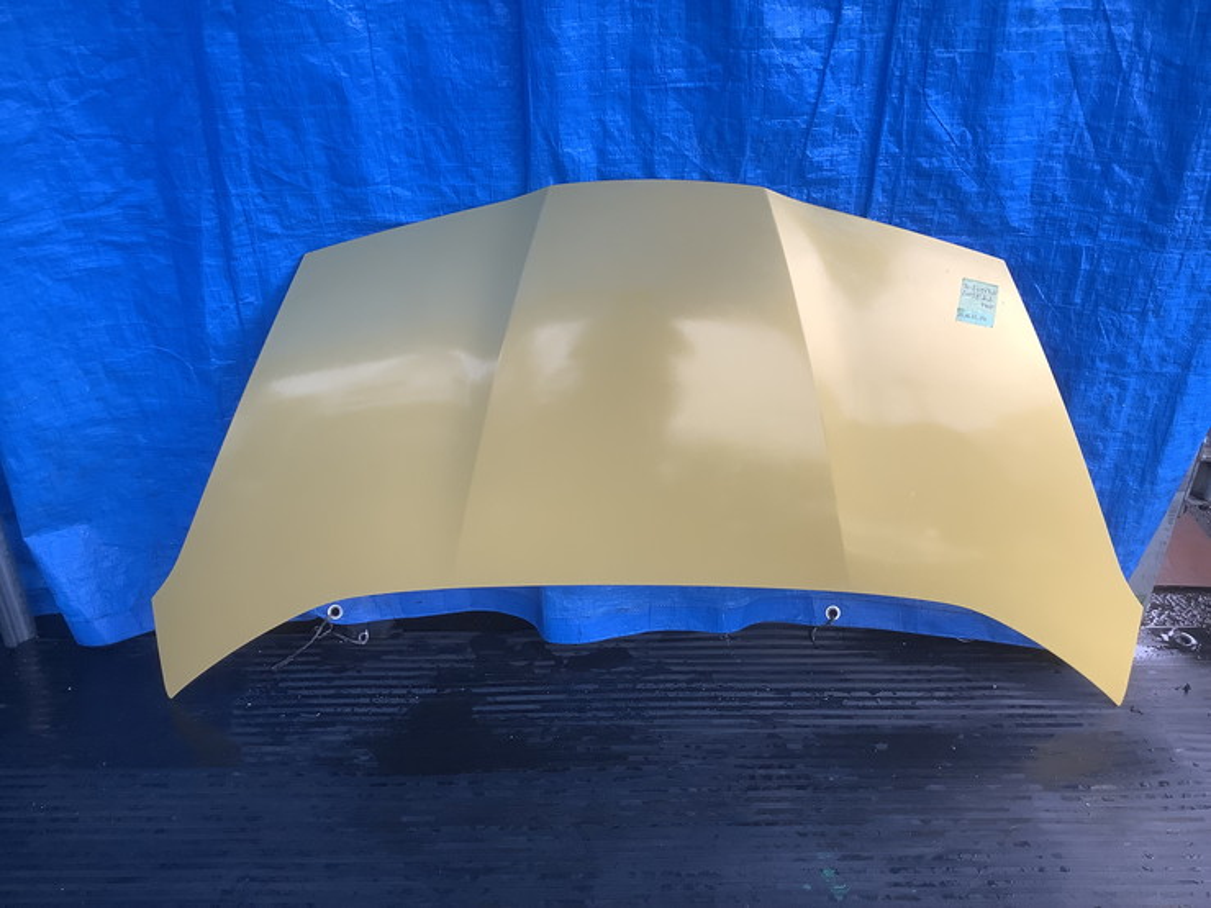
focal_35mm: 31
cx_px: 606
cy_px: 454
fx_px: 1084
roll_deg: -0.3
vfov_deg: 45.4
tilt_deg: -32.8
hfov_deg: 58.4
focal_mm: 3.3
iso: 80
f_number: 2.4
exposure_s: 1/100
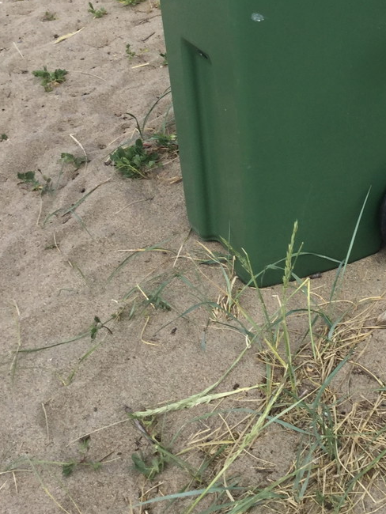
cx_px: 373
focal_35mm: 61
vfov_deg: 30.4
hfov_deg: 23.2
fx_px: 906
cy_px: 60
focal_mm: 3.3
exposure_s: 1/631
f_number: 2.4
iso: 25
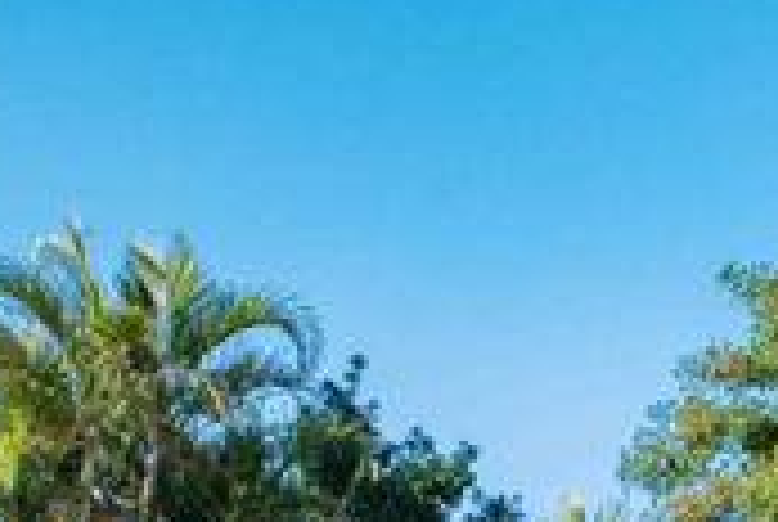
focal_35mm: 83
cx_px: 944
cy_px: 776
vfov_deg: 15.3
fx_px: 1797
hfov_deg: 22.4
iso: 320
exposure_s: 1/1250
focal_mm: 12
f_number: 8
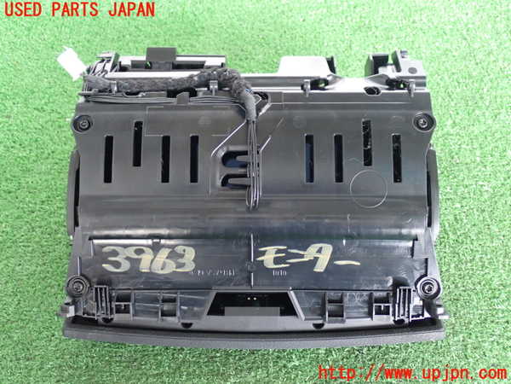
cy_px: 192
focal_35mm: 44
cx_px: 256
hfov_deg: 42.9
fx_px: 650
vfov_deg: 32.9
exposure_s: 1/40
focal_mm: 7.84
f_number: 2.9
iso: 800
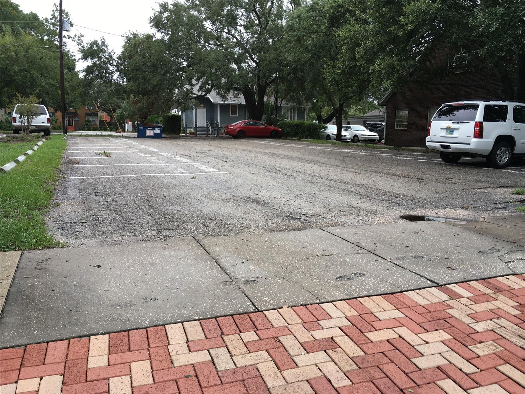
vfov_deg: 48.2
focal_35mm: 29
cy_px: 197
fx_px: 440
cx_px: 262
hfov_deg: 61.7
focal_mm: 4.15
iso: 25
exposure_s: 1/132
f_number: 2.2
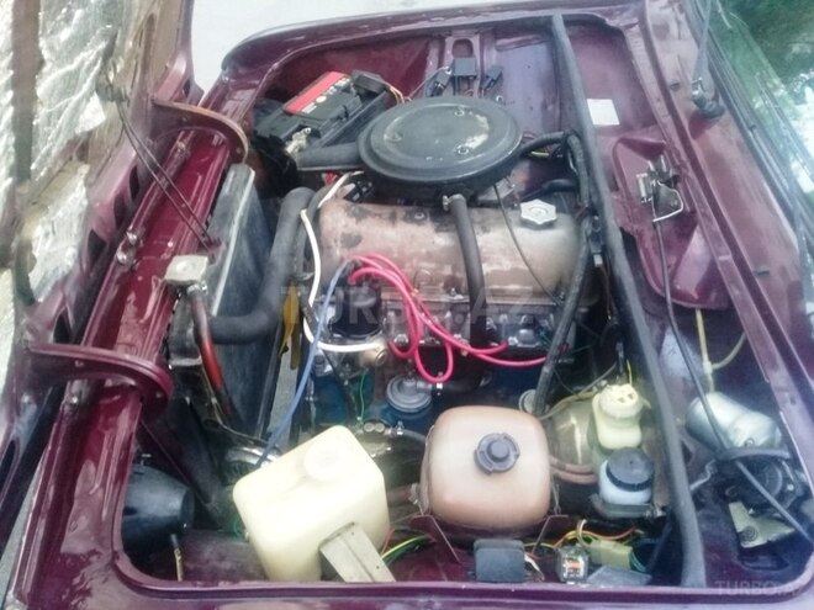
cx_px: 407
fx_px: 729
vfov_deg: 45.4
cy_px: 305
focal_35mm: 31
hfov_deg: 58.4
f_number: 2.2
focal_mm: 3.3
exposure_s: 1/33
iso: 160
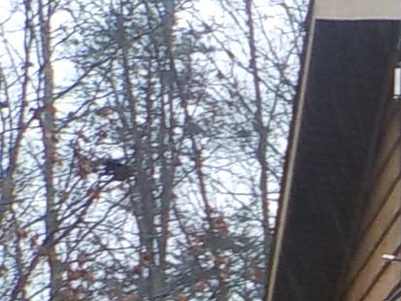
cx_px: 1072
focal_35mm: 165
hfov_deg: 9.9
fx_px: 1912
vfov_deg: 8.5
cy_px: 618
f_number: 3.3
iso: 125
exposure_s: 1/60
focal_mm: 4.1
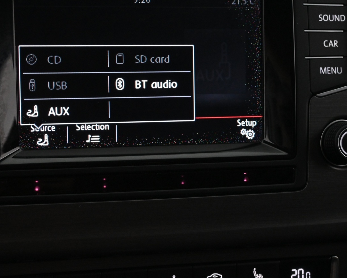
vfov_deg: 23.0
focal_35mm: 66
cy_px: 125
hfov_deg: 28.4
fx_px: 681
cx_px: 120
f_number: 5
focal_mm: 31.5
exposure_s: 1/50
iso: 3600
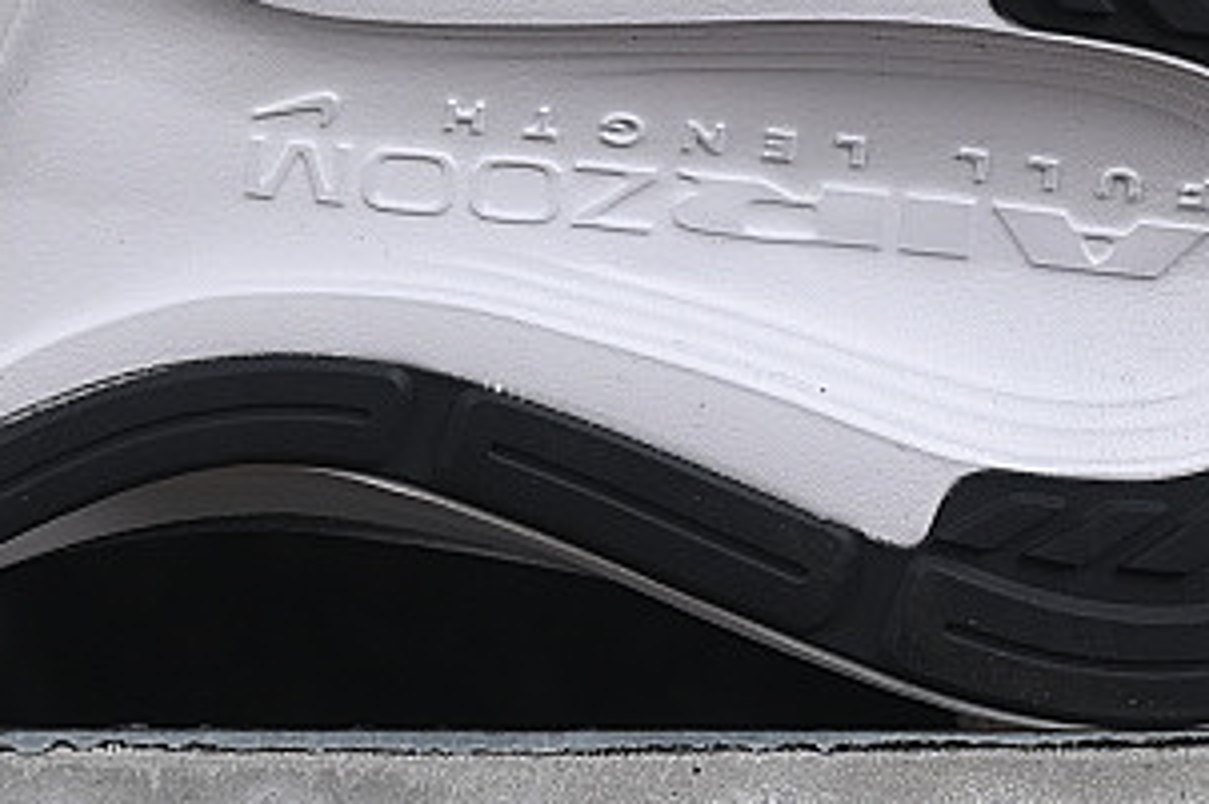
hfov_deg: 7.7
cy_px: -172
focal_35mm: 268
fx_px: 8995
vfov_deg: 5.1
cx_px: 76
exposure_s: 1/80
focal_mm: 50
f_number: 8
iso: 160
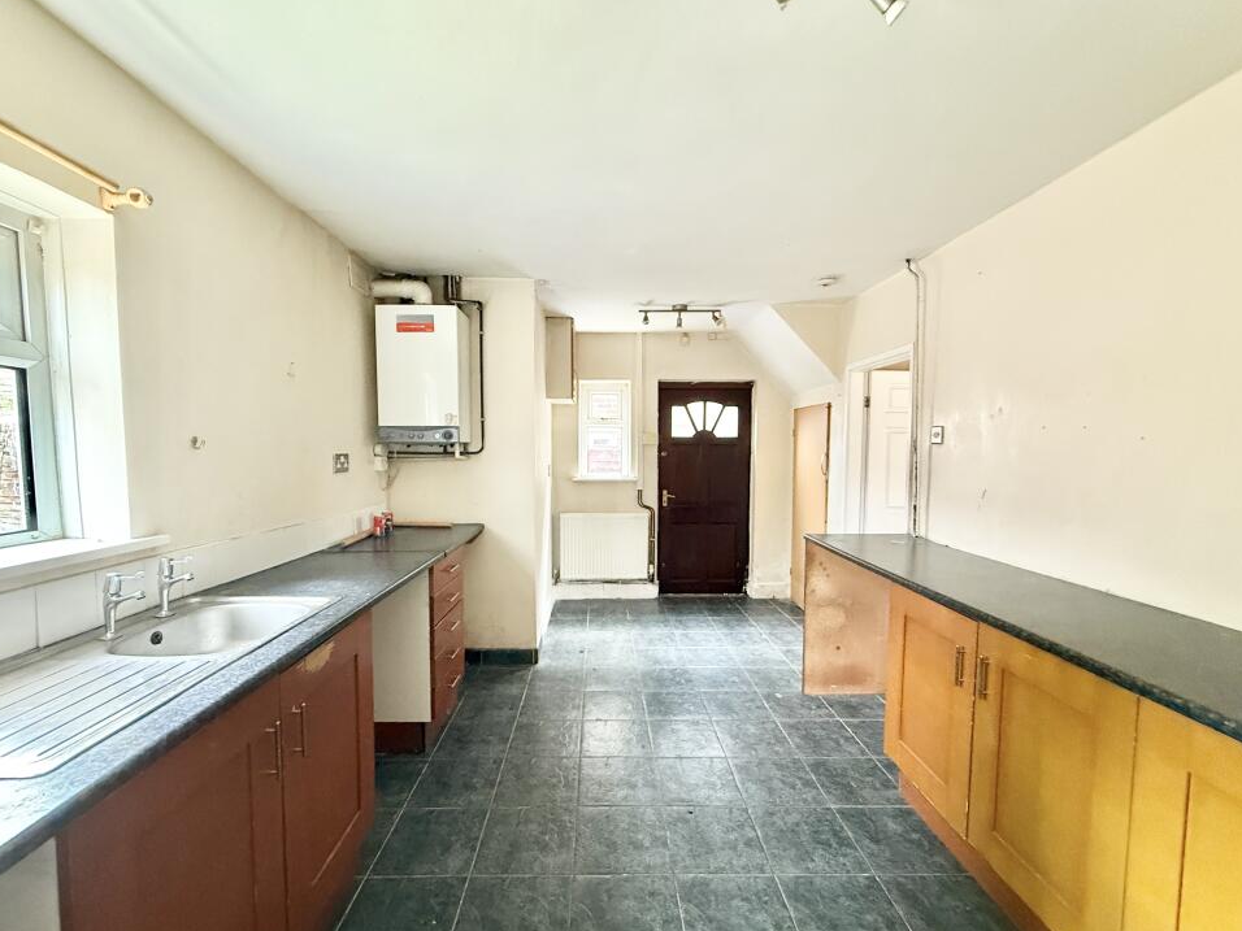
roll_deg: -0.2
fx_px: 538
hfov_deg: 98.2
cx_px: 624
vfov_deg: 81.7
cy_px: 487
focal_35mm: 15
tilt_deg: -2.7
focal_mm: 2.22
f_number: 2.2
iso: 640
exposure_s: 1/60
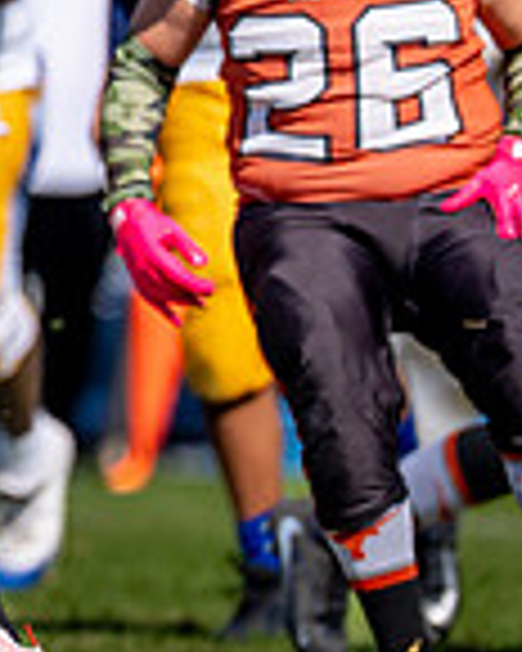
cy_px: 26
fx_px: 20586
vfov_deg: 1.8
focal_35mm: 1066
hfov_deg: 1.5
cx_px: -412
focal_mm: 200
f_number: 2.8
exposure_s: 1/4000
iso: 100
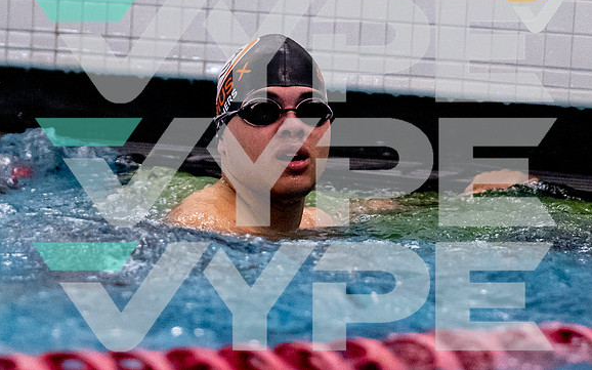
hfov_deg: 3.5
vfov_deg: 2.2
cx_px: 267
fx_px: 9582
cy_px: 113
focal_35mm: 594
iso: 6400
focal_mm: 200
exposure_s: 1/1600
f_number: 2.8
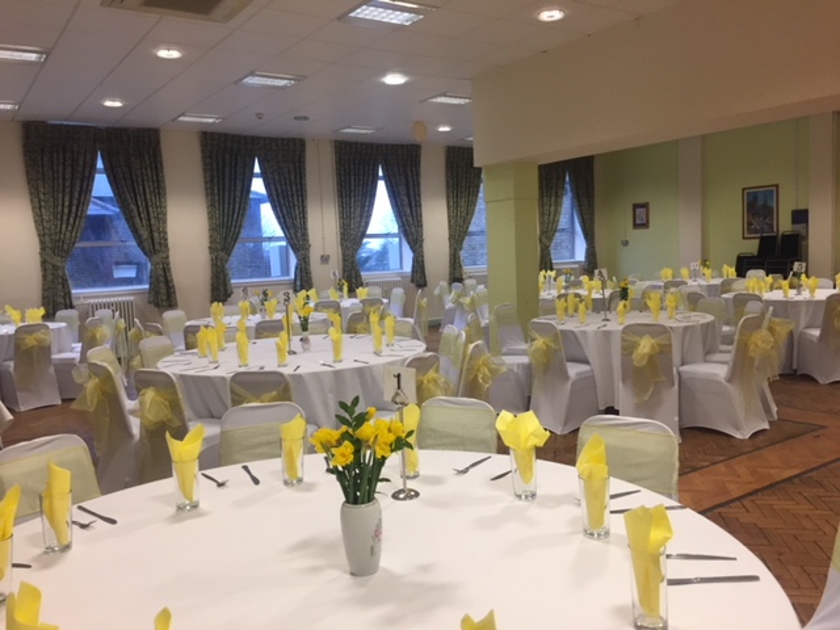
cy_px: 315
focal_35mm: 29
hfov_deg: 61.7
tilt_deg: -6.1
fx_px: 704
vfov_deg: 48.2
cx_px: 420
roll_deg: +2.2
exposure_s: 1/33
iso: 64
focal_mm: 4.15
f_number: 2.2
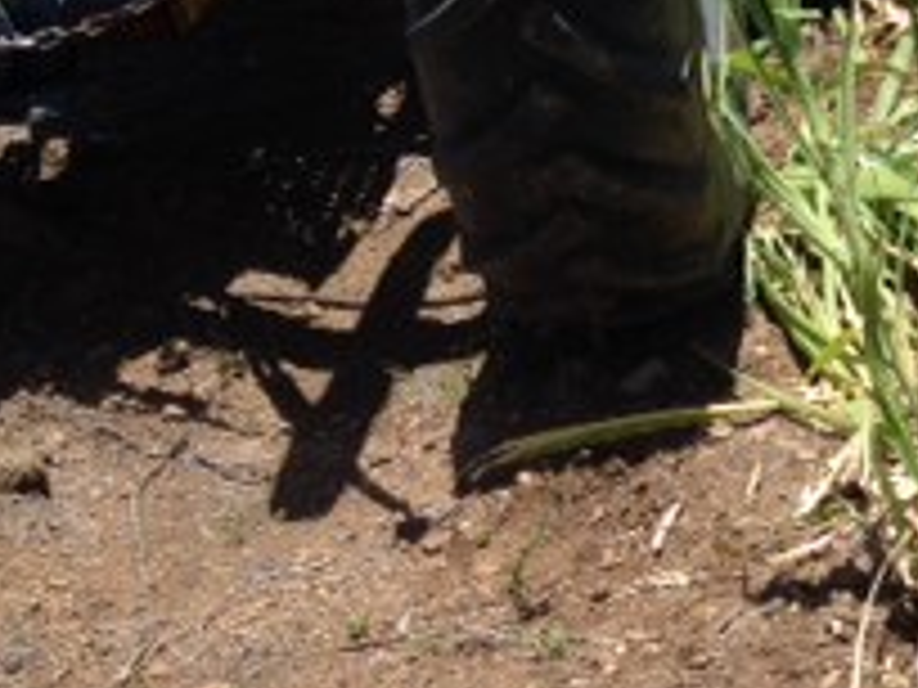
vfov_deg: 13.3
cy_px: 40
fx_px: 2917
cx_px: 1413
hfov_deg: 16.2
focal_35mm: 110
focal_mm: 4.28
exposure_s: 1/1672
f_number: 2.4
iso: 50
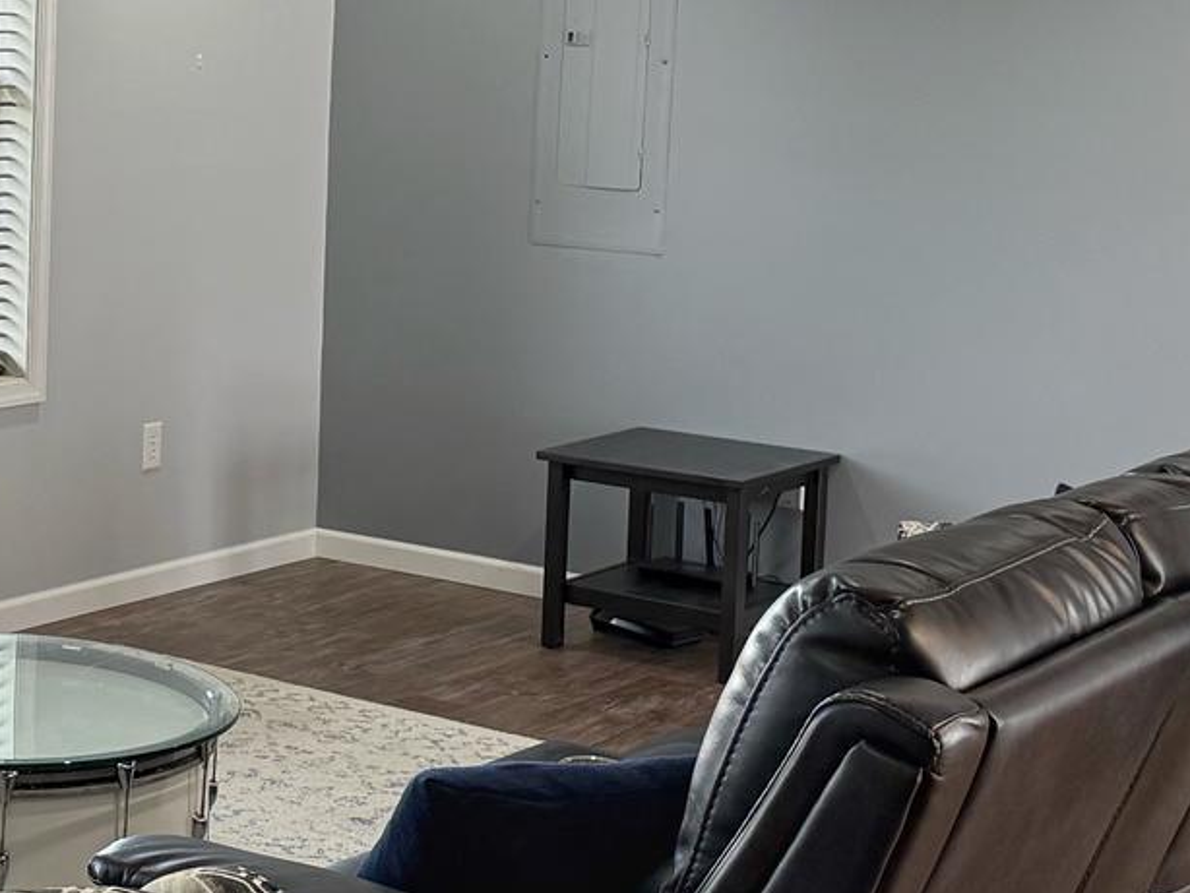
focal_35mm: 80
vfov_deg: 18.4
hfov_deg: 23.6
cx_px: 62
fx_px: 2751
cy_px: 262
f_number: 1.78
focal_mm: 6.76
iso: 200
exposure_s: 1/188
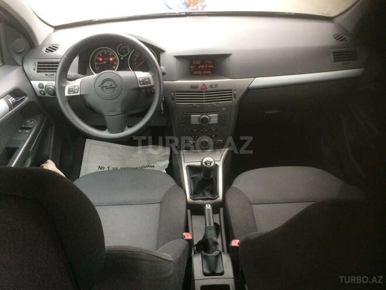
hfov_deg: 61.7
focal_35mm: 29
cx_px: 193
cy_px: 145
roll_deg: -0.7
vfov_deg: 48.2
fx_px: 323
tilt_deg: -32.9
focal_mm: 4.15
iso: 80
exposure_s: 1/33
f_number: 2.2
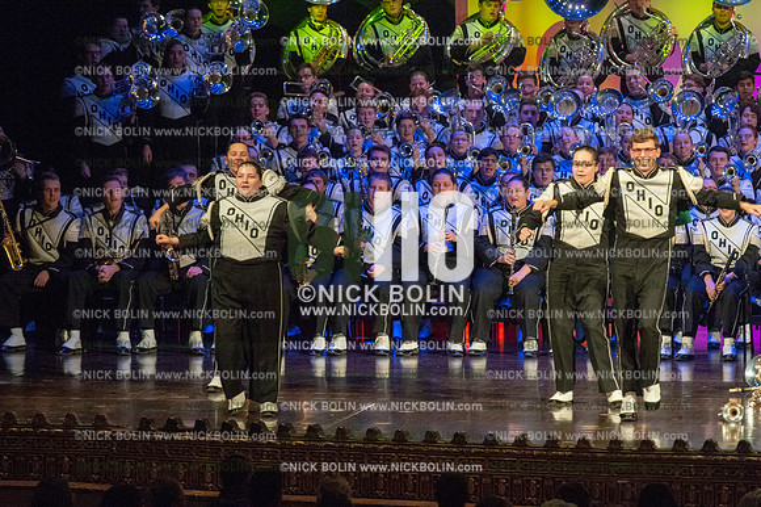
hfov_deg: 9.8
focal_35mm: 210
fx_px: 4436
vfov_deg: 6.5
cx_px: 380
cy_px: 254
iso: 8000
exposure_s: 1/400
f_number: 5.6
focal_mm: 210
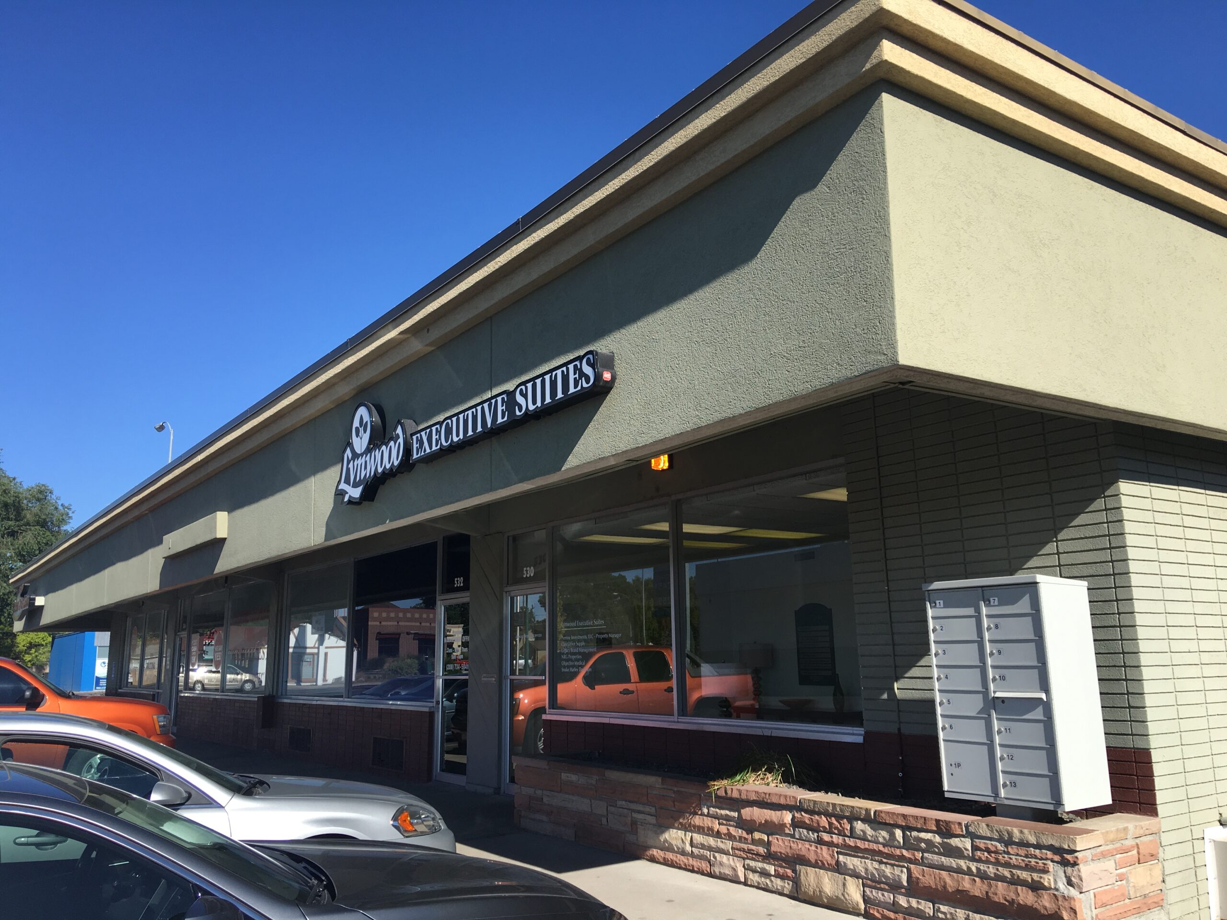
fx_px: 1028
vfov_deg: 48.2
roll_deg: +0.8
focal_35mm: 29
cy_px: 460
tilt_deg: +12.0
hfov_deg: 61.7
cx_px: 614
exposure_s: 1/1099
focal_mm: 4.15
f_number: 2.2
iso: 25
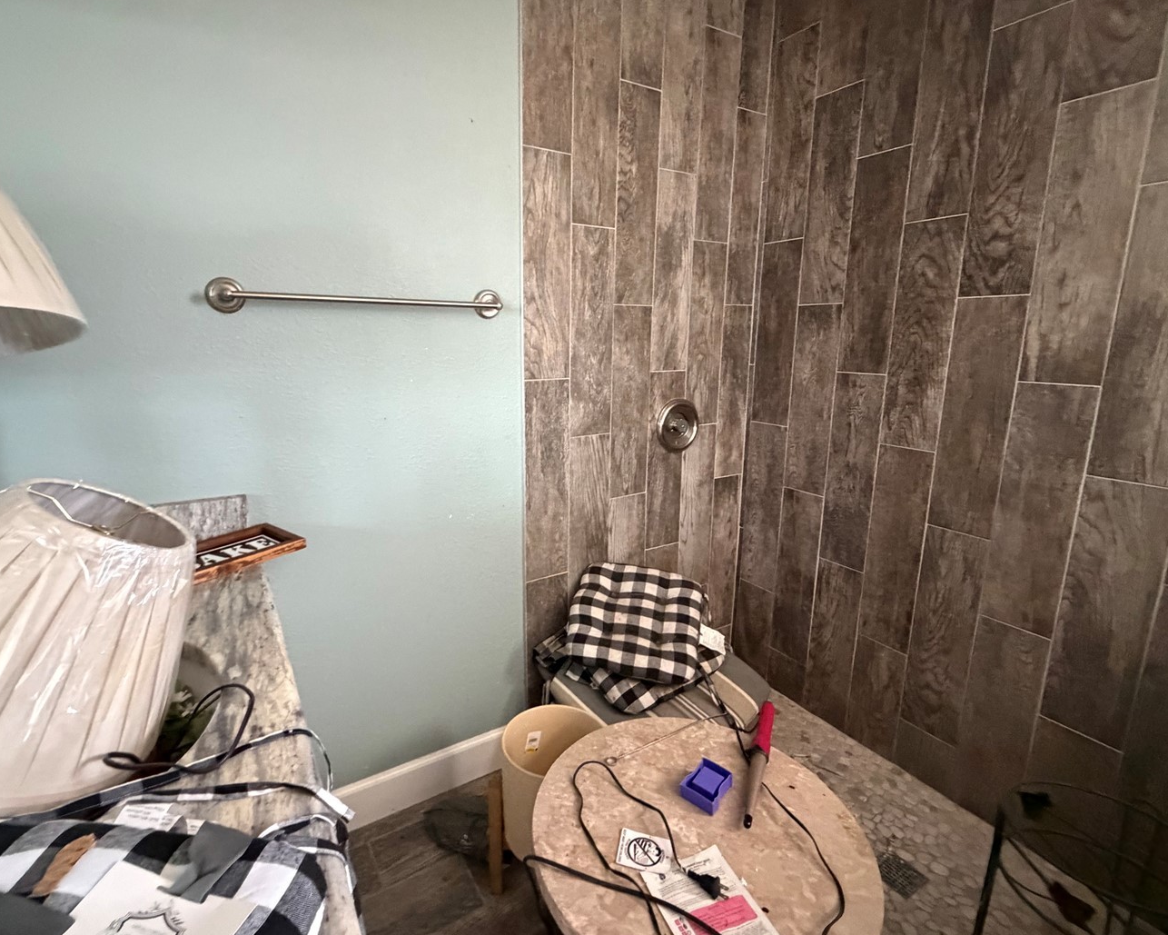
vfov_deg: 77.0
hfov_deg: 89.5
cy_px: 455
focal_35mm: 17
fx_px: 588
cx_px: 548
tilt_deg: -11.5
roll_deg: -0.4
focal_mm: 2.22
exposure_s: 1/60
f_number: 2.2
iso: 1000
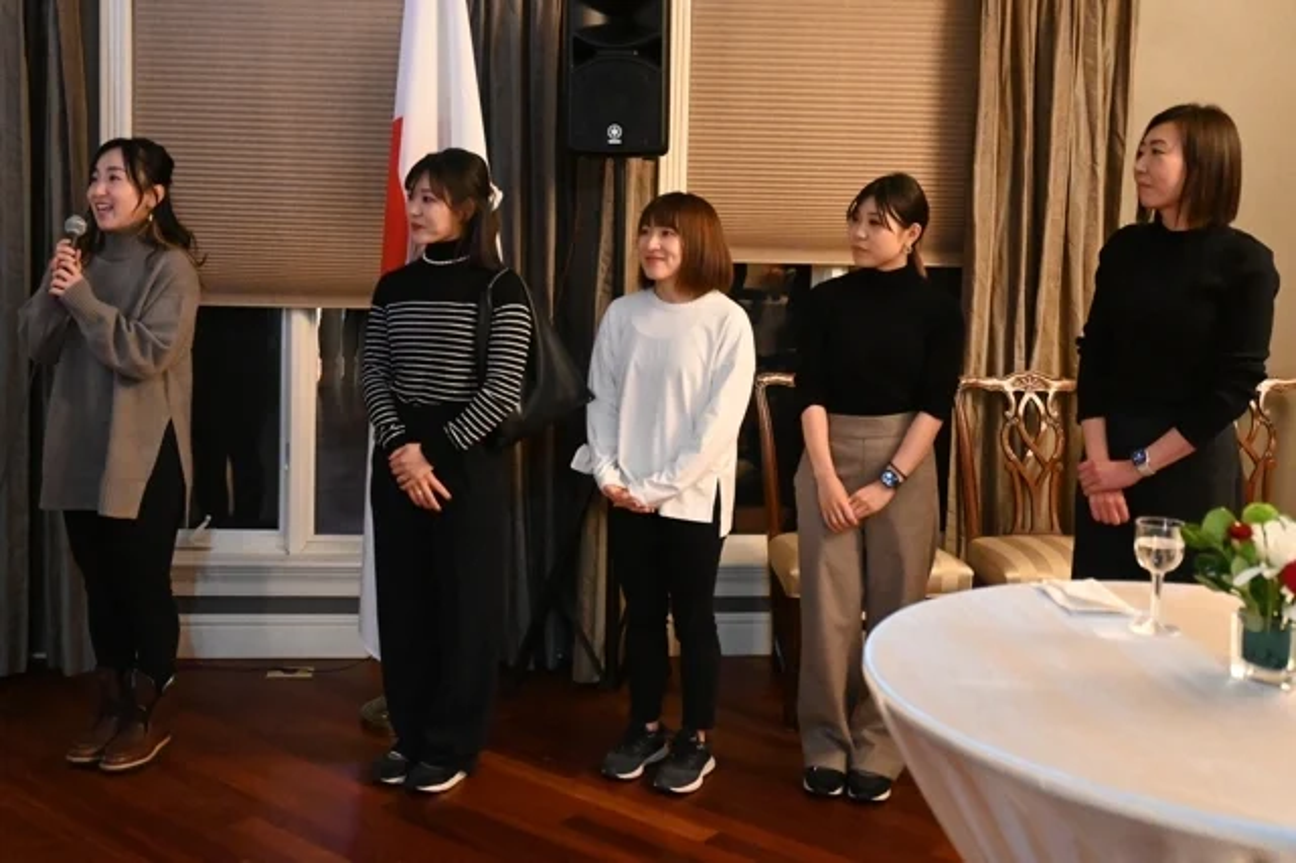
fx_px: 1187
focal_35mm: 33
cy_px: 432
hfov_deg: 57.2
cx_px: 648
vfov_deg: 39.9
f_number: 4
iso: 7200
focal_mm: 22
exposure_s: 1/60
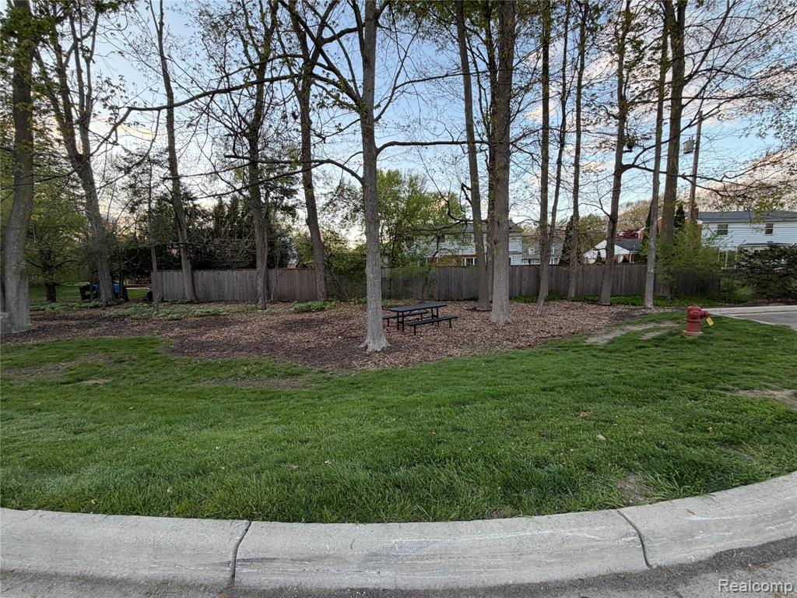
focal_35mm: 14
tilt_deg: -4.6
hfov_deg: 102.1
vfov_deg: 85.7
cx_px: 398
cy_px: 299
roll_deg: +0.8
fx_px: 322
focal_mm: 2.22
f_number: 2.2
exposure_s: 1/121
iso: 64
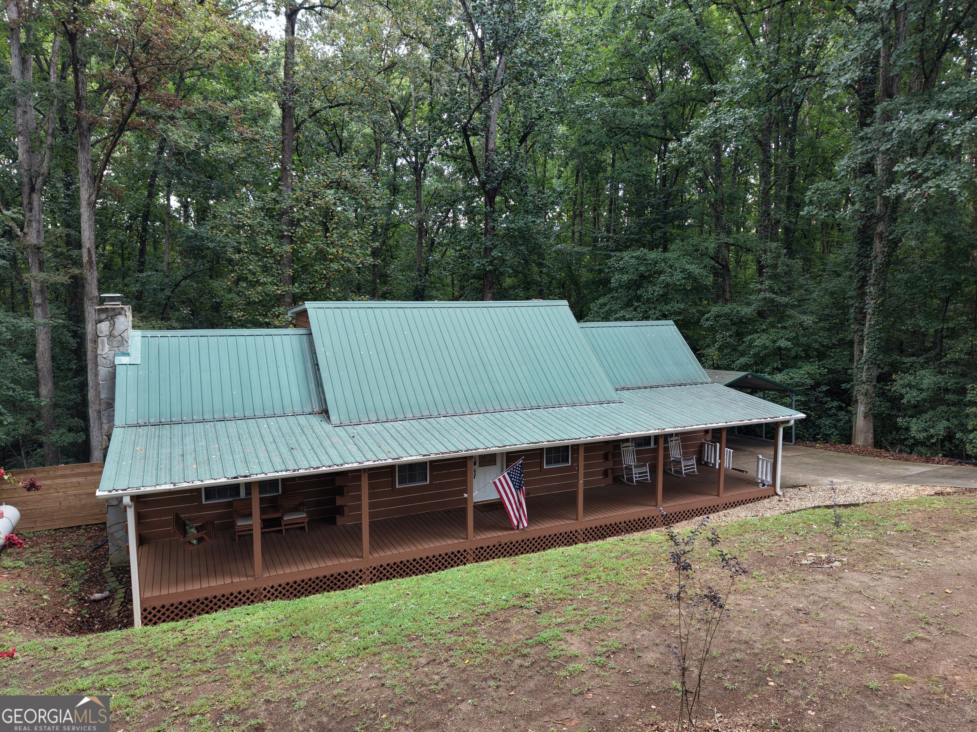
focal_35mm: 24
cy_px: 366
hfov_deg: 71.6
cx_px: 488
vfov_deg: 56.8
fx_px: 677
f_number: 1.8
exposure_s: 1/160
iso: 100
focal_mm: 8.67
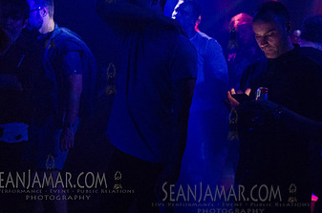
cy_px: 41
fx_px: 634
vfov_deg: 18.9
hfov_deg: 27.7
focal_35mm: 71
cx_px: 278
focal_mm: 35
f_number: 2.2
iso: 5000
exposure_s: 1/125
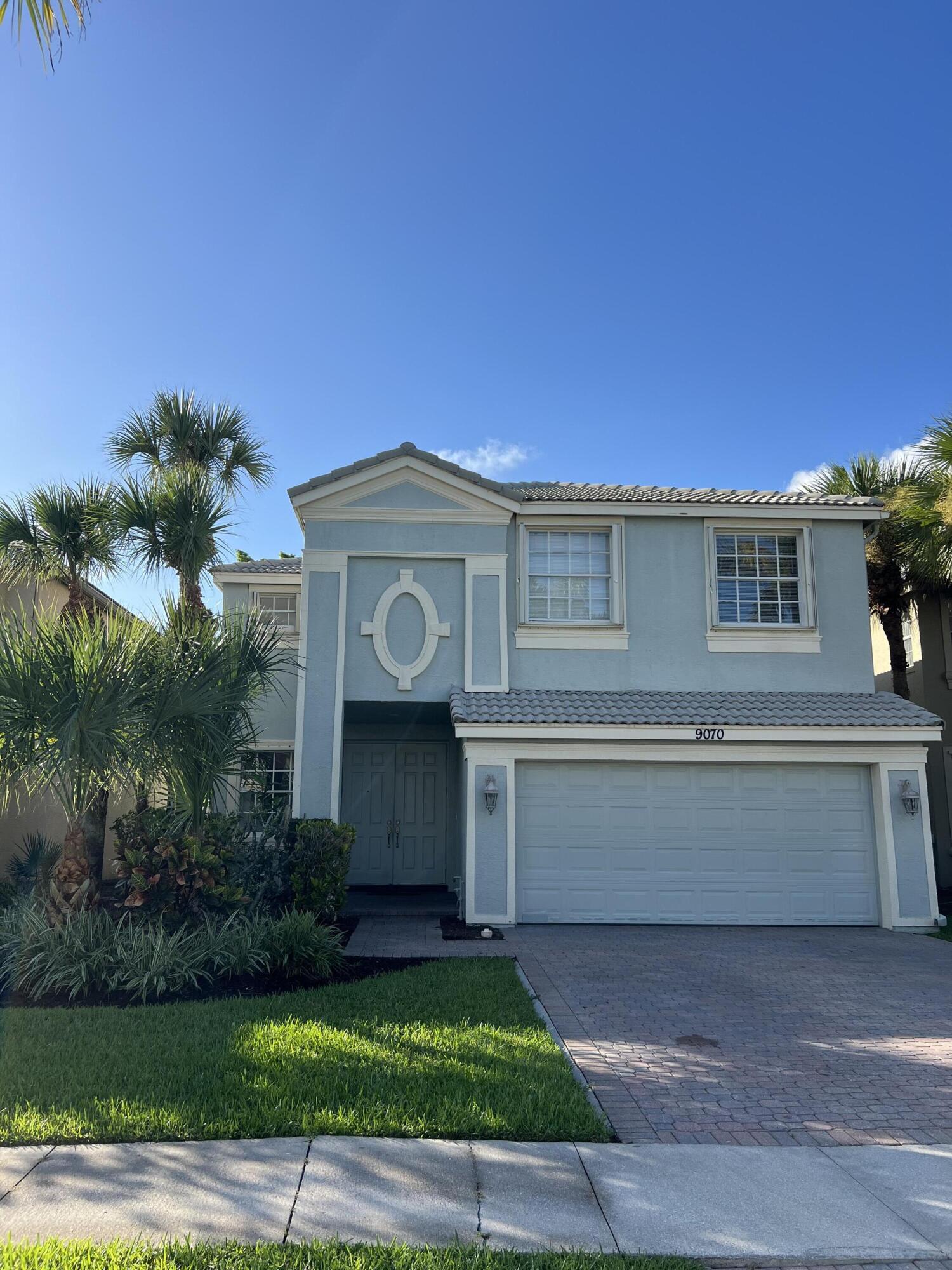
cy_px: 635
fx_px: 953
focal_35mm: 26
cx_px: 476
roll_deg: -0.6
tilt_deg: +11.8
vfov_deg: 67.3
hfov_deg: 53.1
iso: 50
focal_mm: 5.7
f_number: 1.5
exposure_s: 1/2457
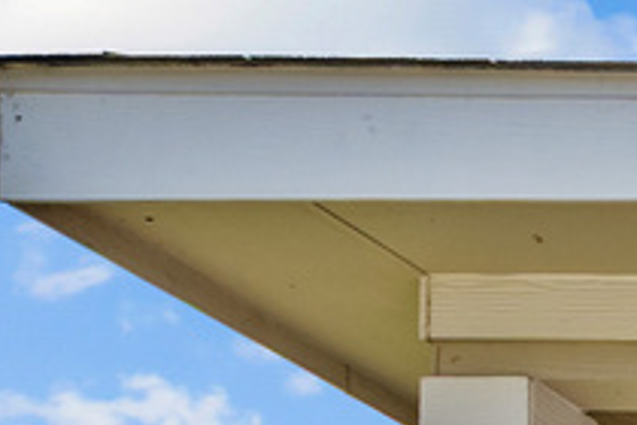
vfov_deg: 9.5
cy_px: 1324
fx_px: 1911
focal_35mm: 108
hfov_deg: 11.1
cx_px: 1941
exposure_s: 1/250
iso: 100
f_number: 8
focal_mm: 14
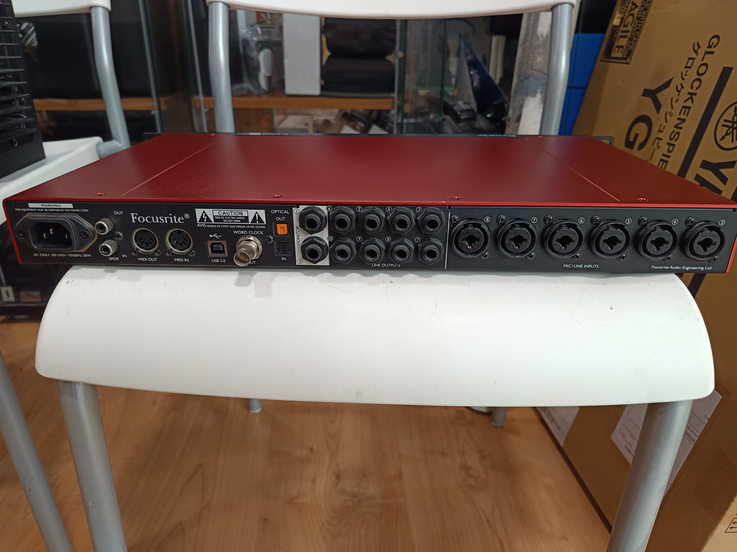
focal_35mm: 24
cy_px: 276
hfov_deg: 71.6
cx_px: 368
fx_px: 511
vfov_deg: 56.8
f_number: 1.7
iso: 554
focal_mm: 5.31
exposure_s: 1/50
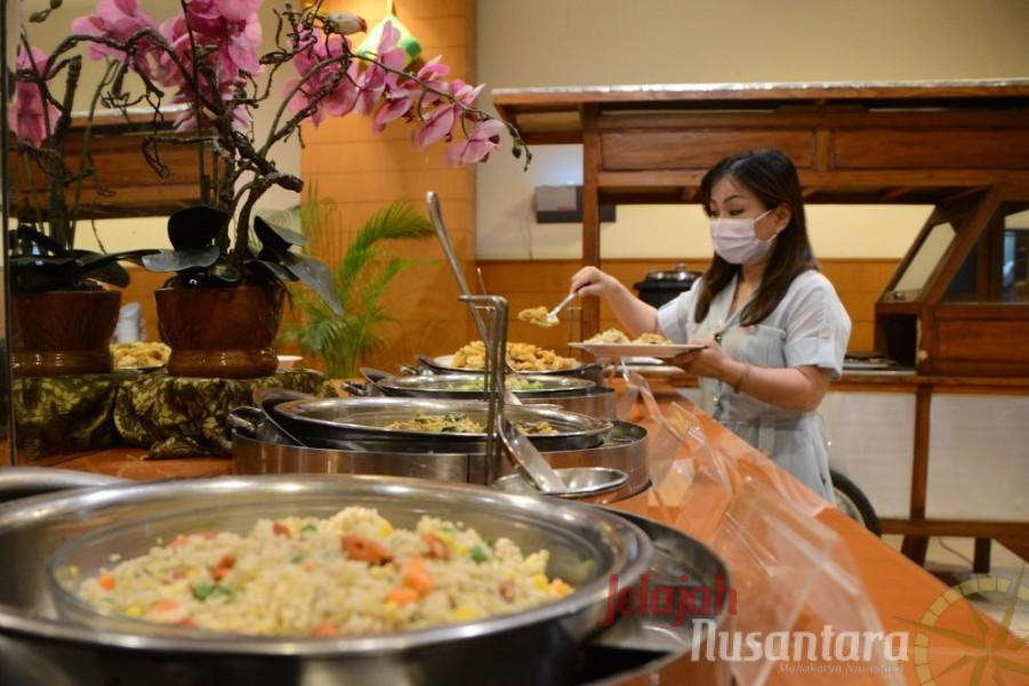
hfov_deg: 67.4
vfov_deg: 47.9
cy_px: 343
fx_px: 772
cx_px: 514
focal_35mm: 27
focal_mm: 18
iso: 1600
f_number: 4
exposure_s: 1/25
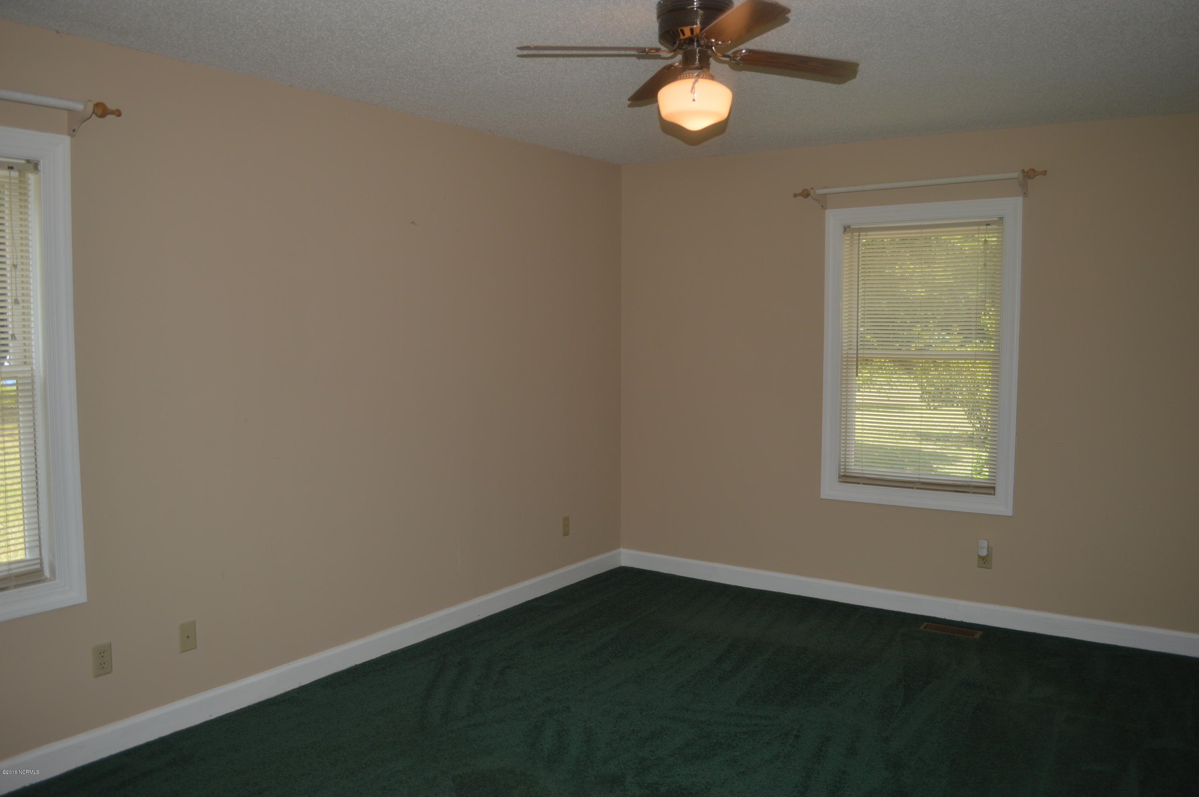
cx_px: 600
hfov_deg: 67.4
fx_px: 898
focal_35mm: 27
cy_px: 398
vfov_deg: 47.8
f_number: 3.5
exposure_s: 1/200
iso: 100
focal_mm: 18
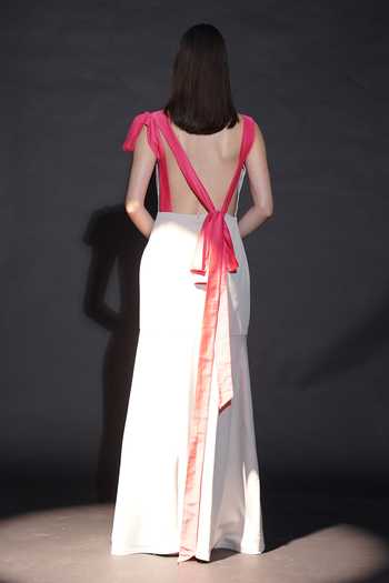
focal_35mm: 53
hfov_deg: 25.5
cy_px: 292
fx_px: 859
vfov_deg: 37.5
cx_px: 194
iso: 640
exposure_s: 1/160
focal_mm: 53
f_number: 2.8
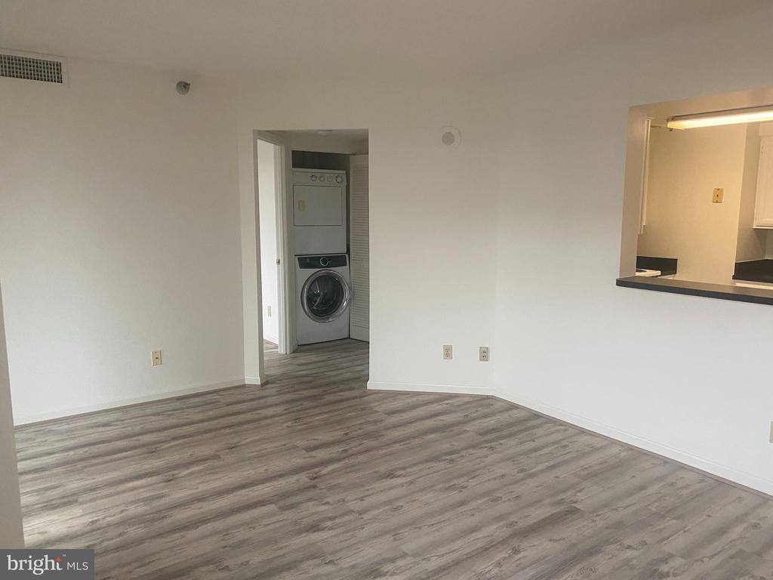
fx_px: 581
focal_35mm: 26
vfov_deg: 53.1
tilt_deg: -7.4
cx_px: 386
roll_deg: -1.0
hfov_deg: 67.3
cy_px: 290
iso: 250
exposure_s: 1/60
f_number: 1.8
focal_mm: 4.25
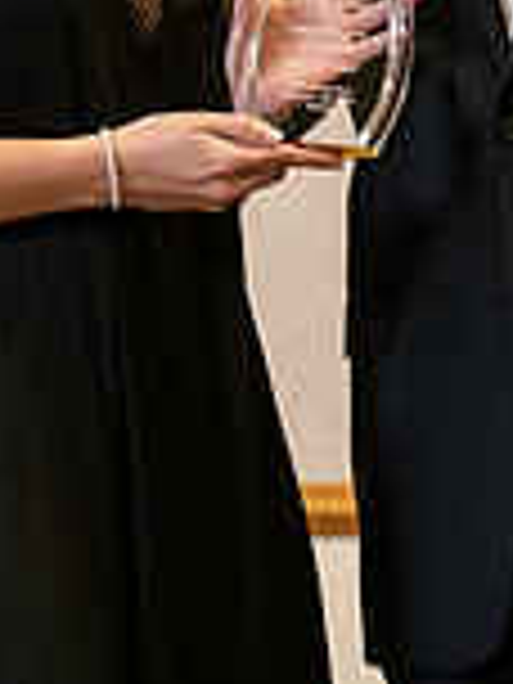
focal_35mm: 293
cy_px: -178
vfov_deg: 6.7
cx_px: 423
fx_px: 5790
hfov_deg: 5.1
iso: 2500
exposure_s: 1/200
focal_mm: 80
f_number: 5
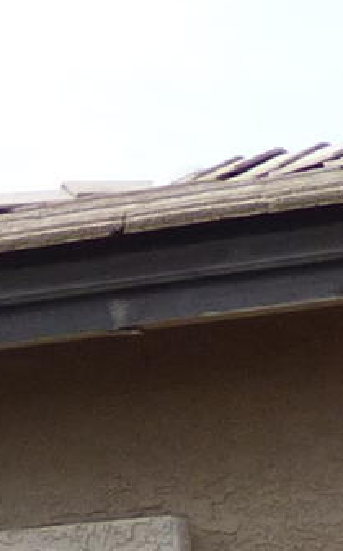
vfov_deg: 10.0
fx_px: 2833
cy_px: 1239
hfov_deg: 6.9
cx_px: 100
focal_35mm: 189
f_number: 2.8
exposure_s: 1/1000
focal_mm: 3.58
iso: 100
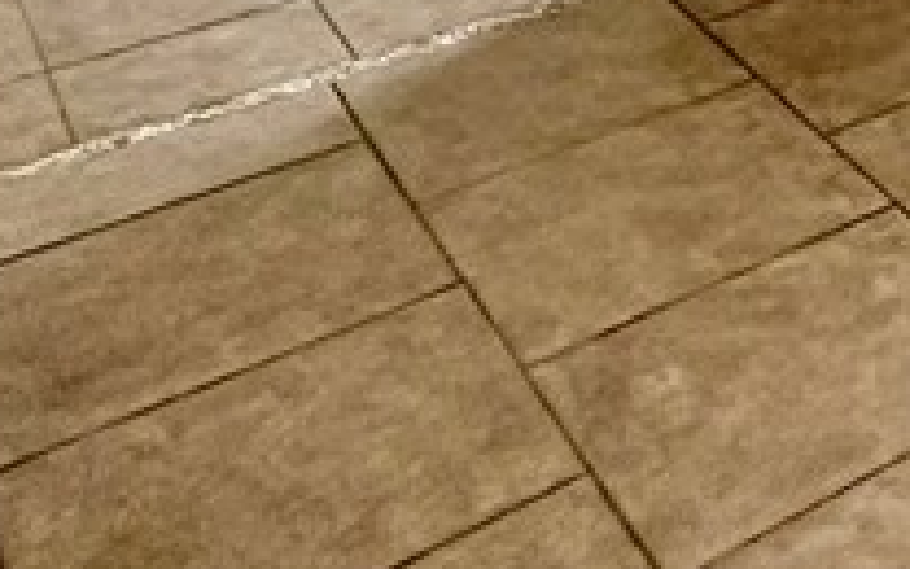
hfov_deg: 20.5
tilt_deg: -2.9
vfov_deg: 13.5
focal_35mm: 73
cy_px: -766
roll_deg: -1.1
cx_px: 1614
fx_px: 1810
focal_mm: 2.22
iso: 200
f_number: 2.2
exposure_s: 1/60
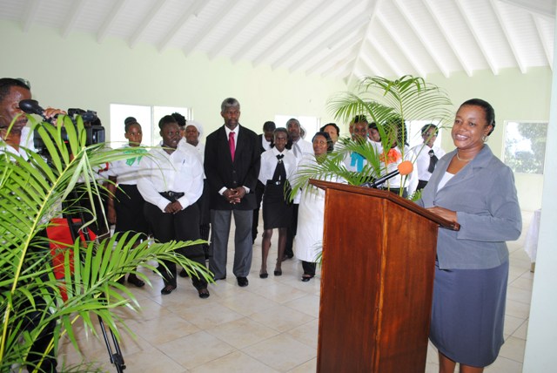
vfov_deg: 48.0
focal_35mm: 27
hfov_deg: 67.3
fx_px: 418
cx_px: 278
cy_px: 186
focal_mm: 18
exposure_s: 1/60
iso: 200
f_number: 3.5
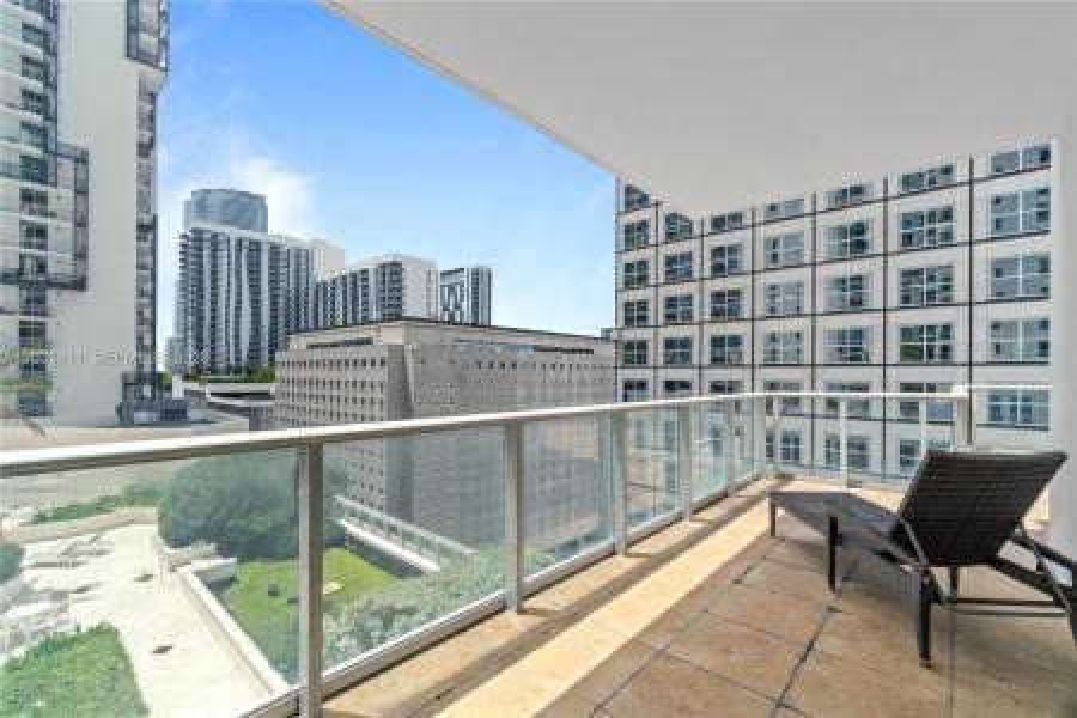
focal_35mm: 15
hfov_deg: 100.4
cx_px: 538
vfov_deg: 77.3
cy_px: 359
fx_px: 449
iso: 250
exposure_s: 1/80
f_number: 9
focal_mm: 10
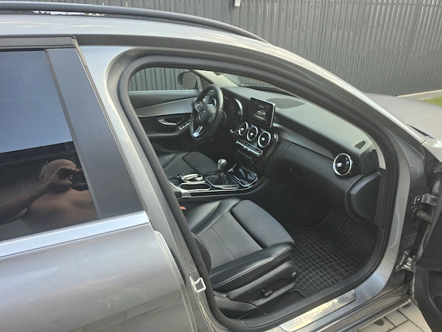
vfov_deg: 58.9
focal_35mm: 23
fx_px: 294
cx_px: 221
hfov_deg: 73.9
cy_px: 166
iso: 25
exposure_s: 1/359
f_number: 1.4
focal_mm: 6.5
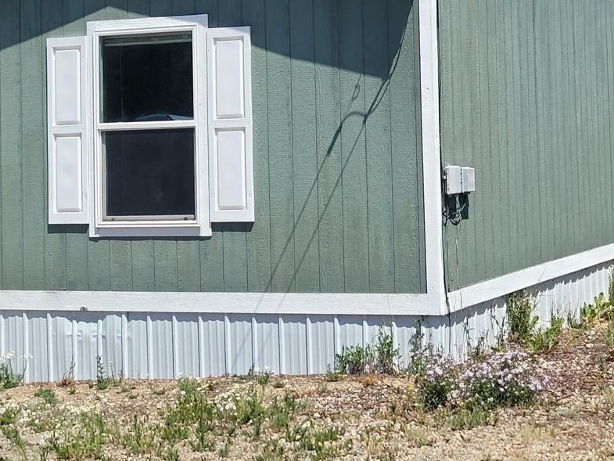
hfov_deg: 35.4
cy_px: 78
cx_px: 453
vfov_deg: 26.9
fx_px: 940
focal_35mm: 53
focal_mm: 5.4
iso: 40
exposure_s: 1/3001
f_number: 1.8
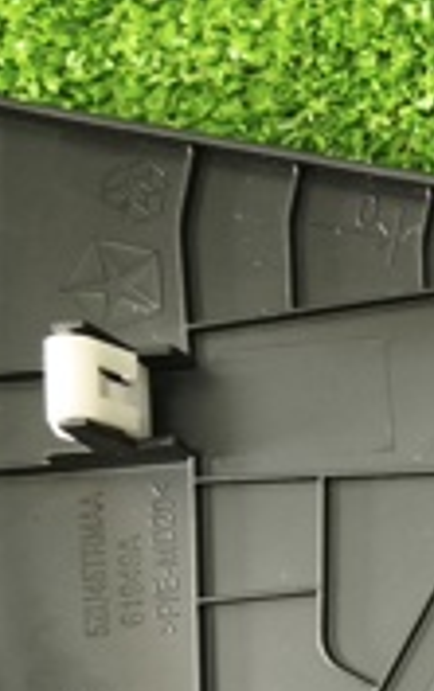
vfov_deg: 23.3
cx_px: 809
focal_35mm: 88
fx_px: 1661
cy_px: 527
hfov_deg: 13.2
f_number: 1.7
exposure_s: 1/50
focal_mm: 5.35
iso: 500
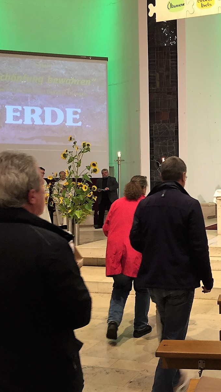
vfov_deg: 47.3
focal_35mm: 43
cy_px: 193
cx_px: 209
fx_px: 448
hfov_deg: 26.6
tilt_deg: +0.1
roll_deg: +0.3
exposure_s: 1/33
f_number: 2.2
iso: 160
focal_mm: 4.15
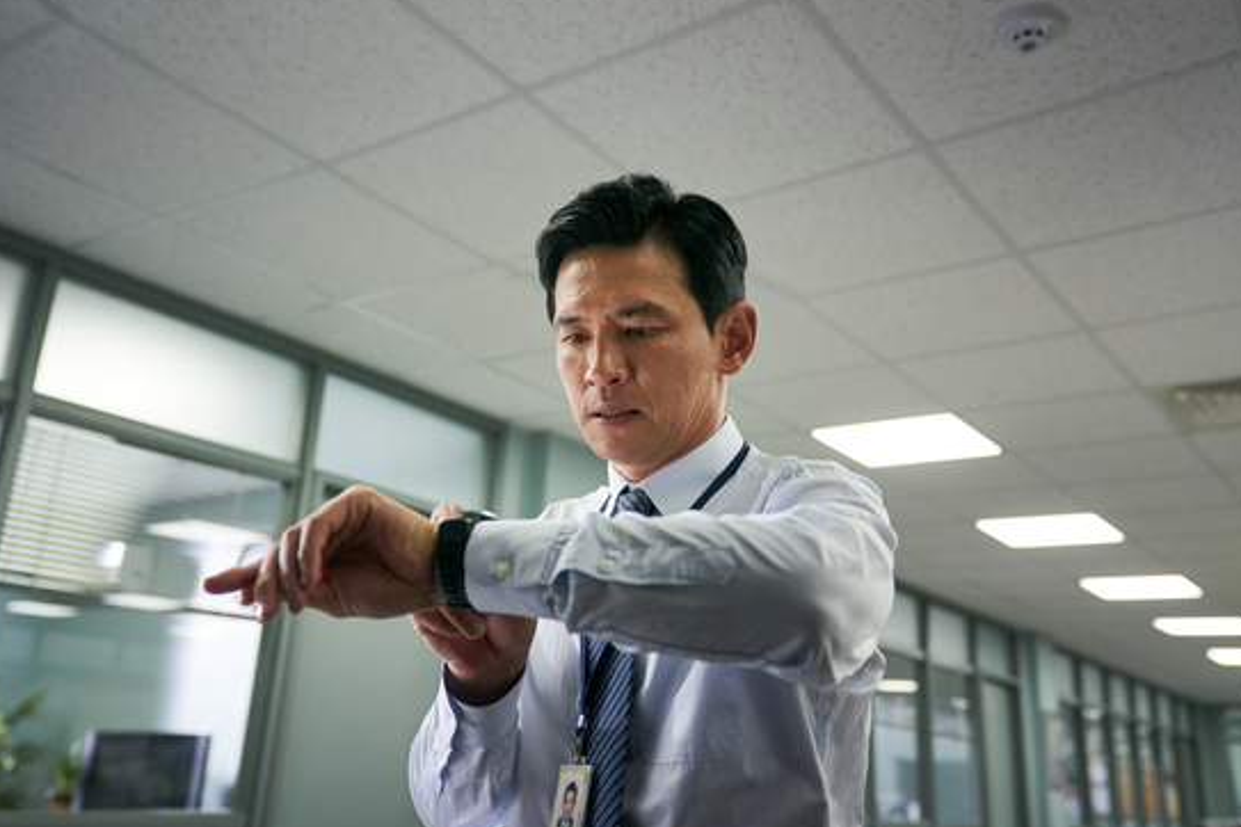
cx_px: 615
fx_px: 1137
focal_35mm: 33
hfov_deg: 57.2
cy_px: 410
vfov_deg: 40.0
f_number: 2.8
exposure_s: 1/1000
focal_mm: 32
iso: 1600
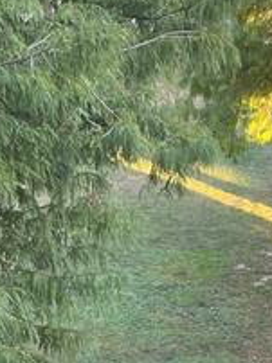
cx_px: 106
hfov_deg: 14.9
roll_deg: -1.0
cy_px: 192
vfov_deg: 19.9
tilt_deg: -10.6
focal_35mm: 99
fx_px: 1039
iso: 100
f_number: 1.5
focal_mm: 5.7
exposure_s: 1/121
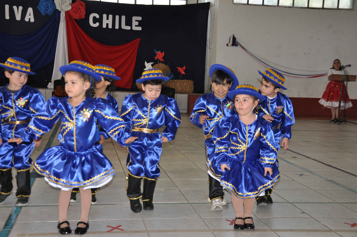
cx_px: 178
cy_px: 118
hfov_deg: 41.2
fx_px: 475
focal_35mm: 48
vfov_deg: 28.0
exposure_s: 1/125
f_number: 4.2
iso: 400
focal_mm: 32
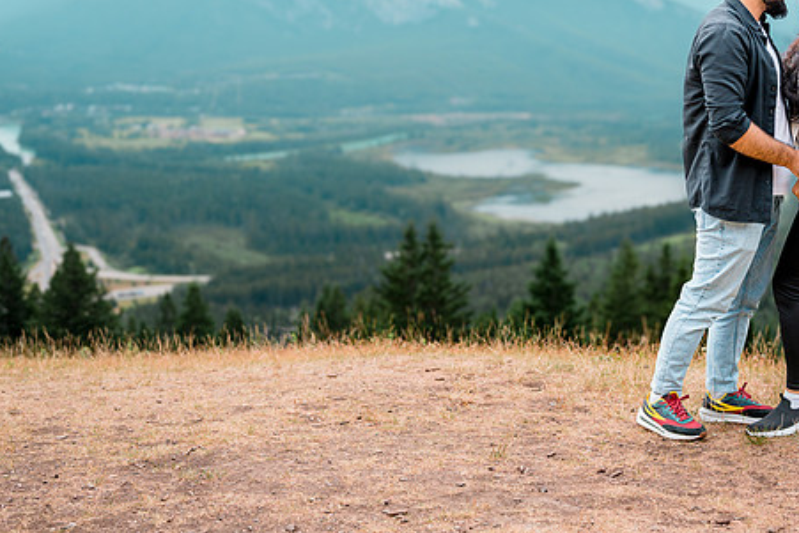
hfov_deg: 43.4
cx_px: 468
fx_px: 999
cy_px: 197
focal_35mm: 45
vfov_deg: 29.8
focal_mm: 35
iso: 200
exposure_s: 1/2500
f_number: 2.8
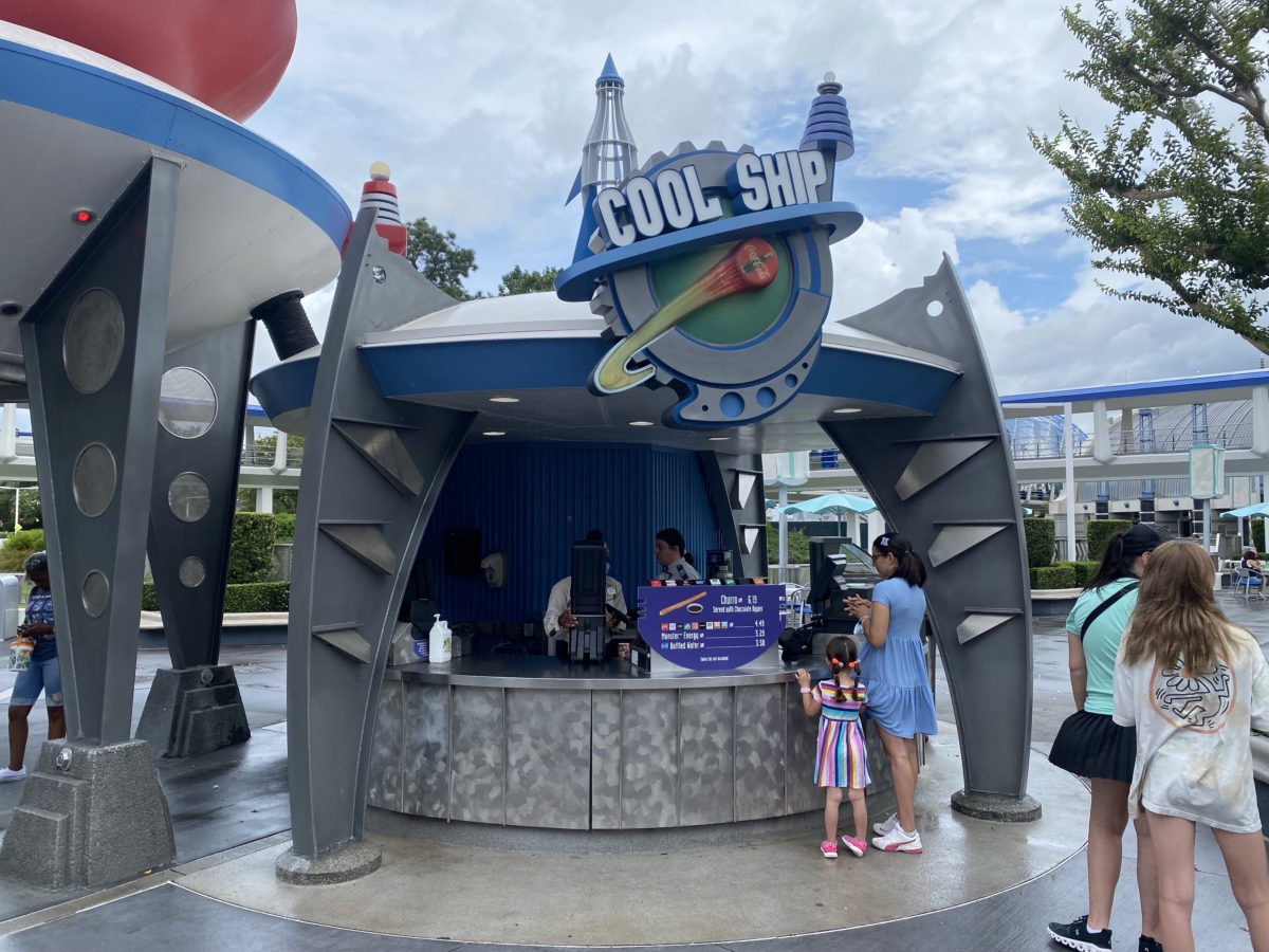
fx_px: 953
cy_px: 476
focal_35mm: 26
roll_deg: -0.5
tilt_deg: +3.2
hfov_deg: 67.3
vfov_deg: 53.1
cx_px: 634
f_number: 1.8
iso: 32
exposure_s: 1/2571
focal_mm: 4.25
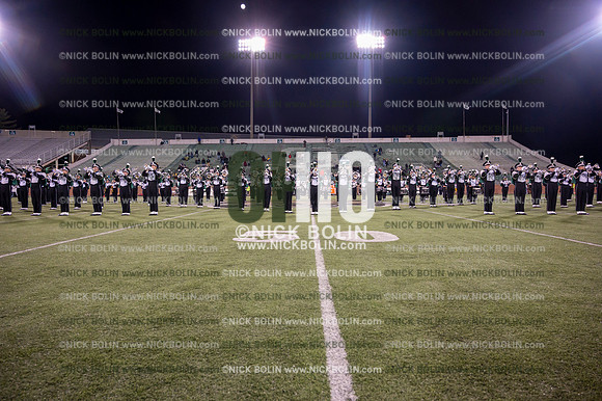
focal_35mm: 24
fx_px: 401
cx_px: 301
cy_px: 200
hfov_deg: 73.8
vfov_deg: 53.1
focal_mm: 24
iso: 3200
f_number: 4
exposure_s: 1/640
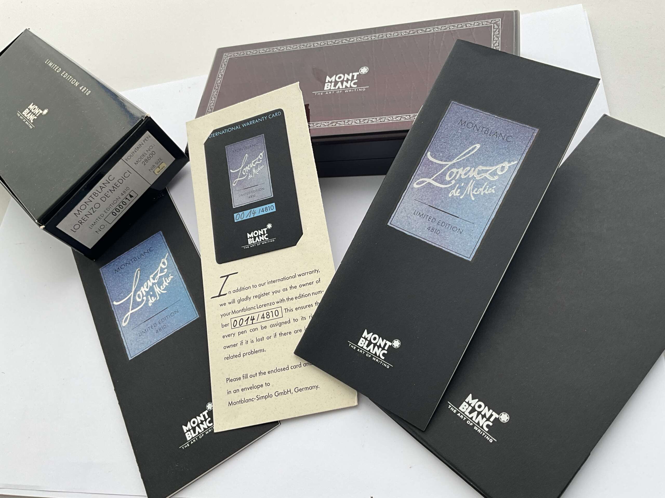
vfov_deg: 48.2
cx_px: 332
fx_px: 557
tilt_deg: -57.9
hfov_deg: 61.7
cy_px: 249
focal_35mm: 29
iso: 20
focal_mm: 3
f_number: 1.8
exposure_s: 1/122
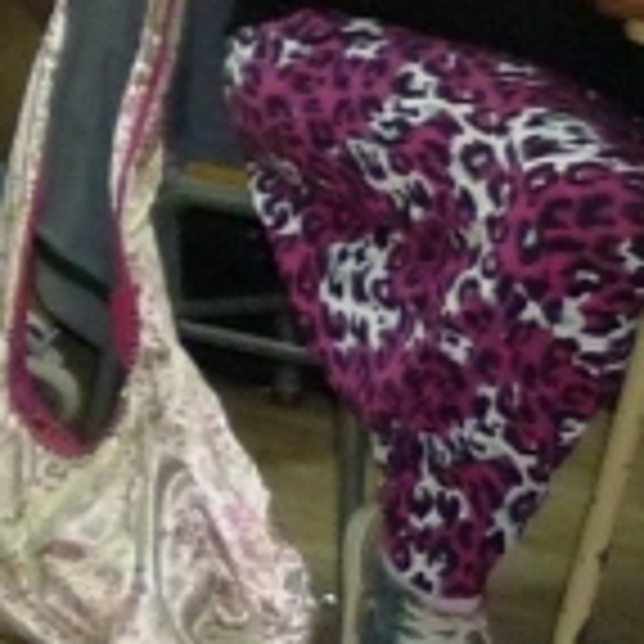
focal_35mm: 209
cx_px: -1513
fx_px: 4399
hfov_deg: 7.1
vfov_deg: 8.3
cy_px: -167
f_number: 2.8
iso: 320
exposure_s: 1/30
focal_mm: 5.5
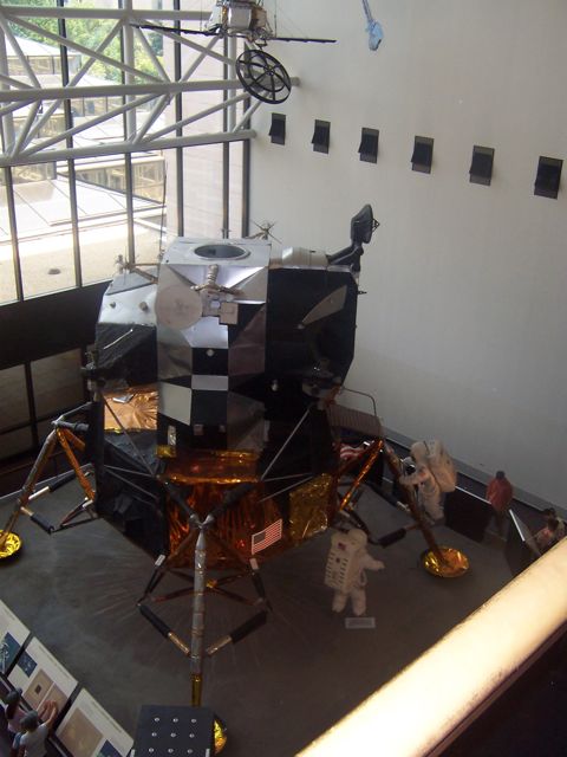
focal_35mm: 36
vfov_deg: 51.4
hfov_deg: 39.7
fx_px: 786
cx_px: 284
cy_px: 378
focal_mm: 5.6
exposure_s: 1/60
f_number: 2.8
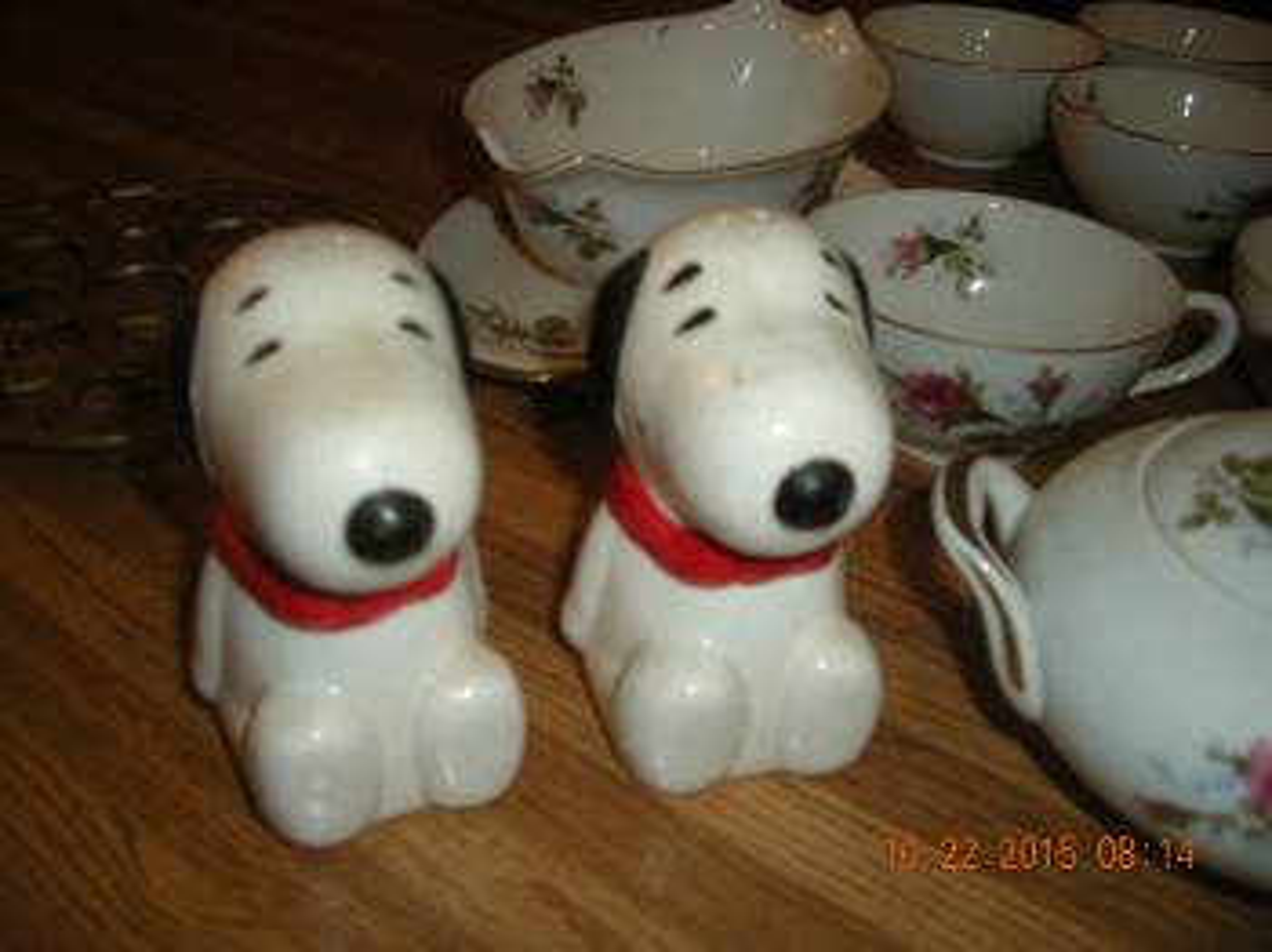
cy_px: 476
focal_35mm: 37
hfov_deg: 50.2
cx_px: 636
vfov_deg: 38.6
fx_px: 1359
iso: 64
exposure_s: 1/30
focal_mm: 7.9
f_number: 2.8
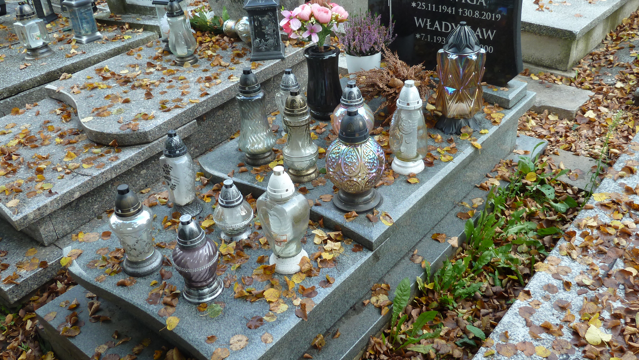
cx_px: 347
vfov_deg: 33.7
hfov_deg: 56.6
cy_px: 166
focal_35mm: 35
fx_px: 593
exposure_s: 1/50
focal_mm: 4.7
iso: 80
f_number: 3.4
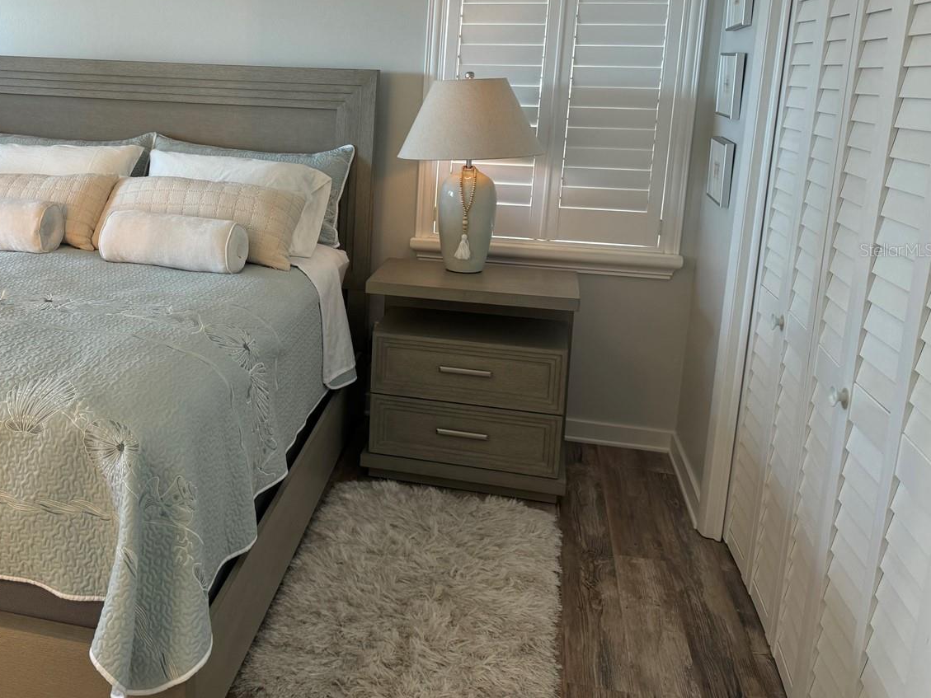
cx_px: 278
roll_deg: -1.6
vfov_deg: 41.4
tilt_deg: -11.5
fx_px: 915
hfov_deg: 52.4
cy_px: 250
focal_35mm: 34
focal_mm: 6.76
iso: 125
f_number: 1.78
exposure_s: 1/60
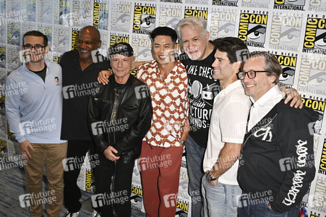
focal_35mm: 35
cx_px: 163
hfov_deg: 54.5
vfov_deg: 37.8
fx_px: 317
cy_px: 108
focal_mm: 35
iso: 1250
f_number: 4.5
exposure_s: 1/250
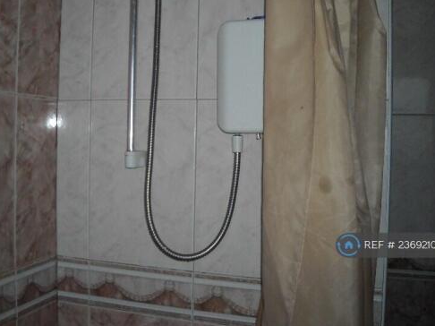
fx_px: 528
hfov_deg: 44.7
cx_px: 193
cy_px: 137
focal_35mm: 42
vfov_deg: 34.2
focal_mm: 5.7
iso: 200
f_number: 2.8
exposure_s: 1/60
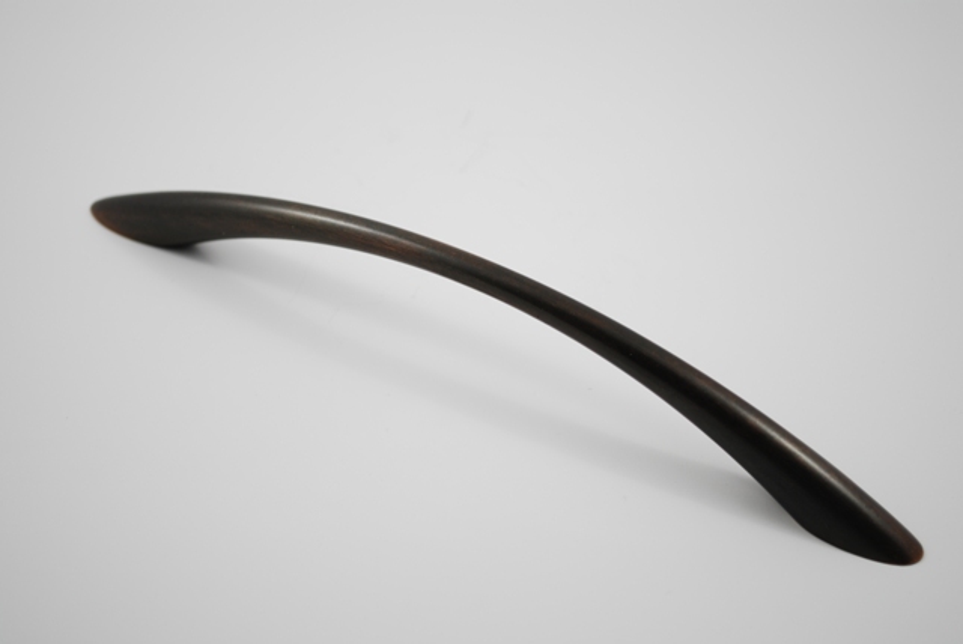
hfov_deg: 30.5
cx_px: 482
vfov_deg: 20.7
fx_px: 1767
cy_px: 322
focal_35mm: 66
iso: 100
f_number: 5.3
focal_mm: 44
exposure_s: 1/20
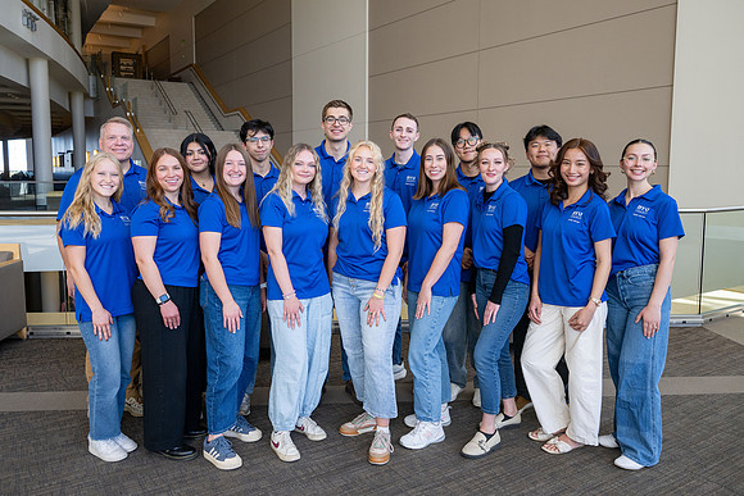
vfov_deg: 45.3
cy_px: 229
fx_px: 594
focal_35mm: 29
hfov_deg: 64.1
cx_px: 358
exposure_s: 1/250
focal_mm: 25
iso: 400
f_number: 5
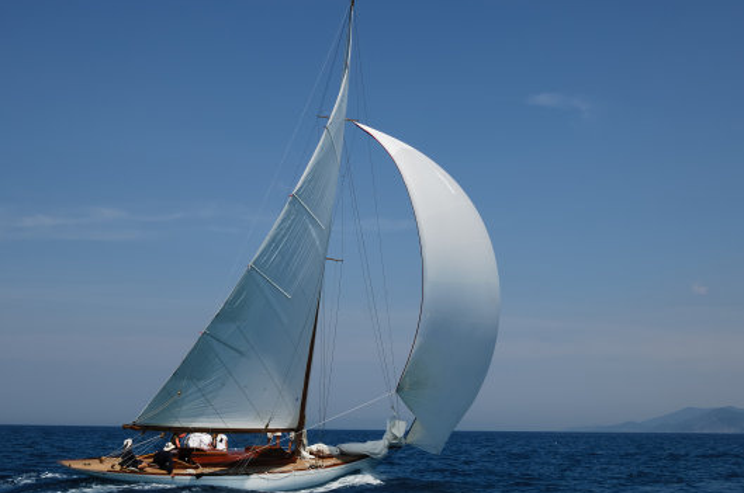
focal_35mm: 59
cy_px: 235
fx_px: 1217
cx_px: 374
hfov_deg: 34.0
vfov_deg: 22.9
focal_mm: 34
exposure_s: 1/1000
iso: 100
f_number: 5
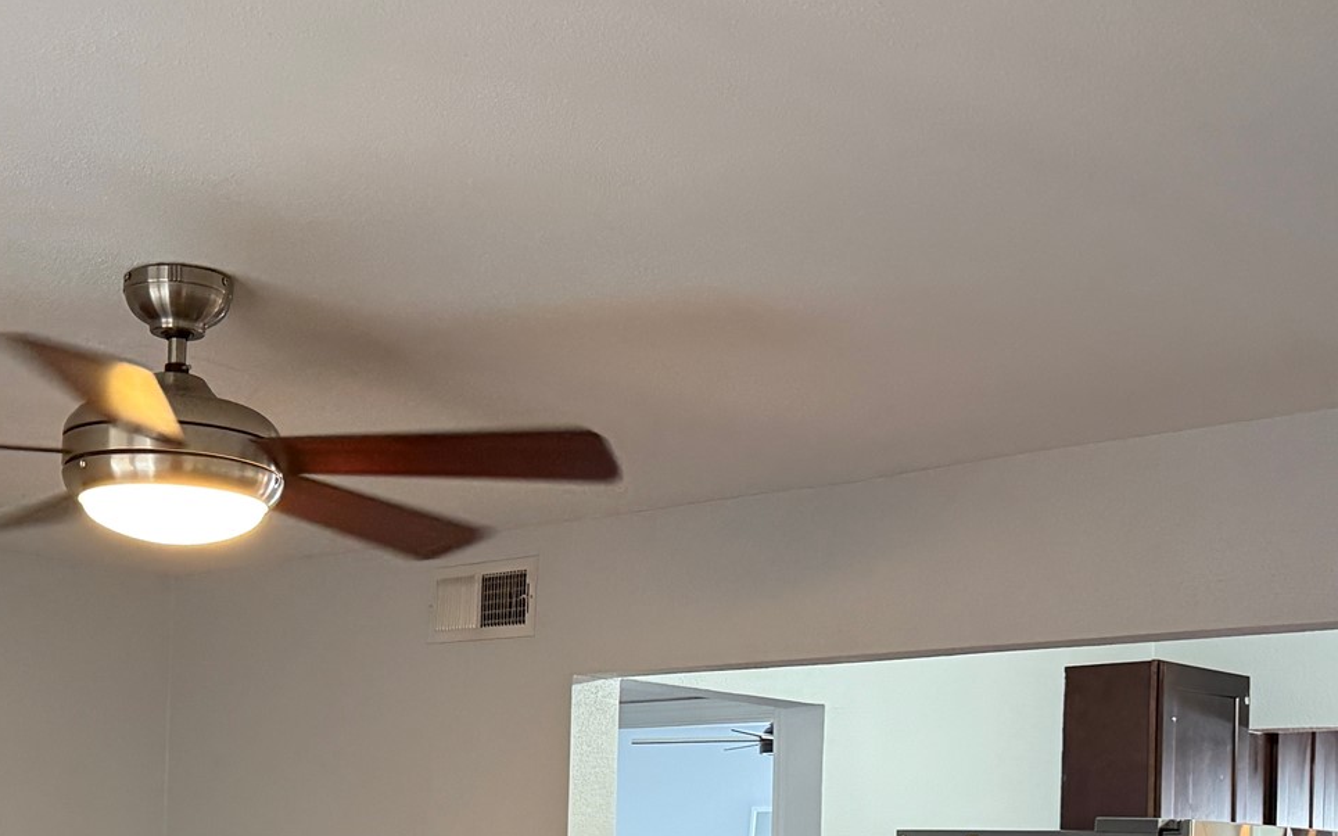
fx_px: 1969
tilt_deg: +1.0
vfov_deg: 23.0
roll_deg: -1.8
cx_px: 384
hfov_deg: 36.9
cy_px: 839
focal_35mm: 54
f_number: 1.78
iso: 400
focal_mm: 6.76
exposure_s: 1/60
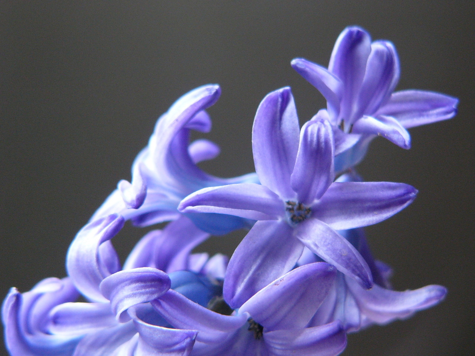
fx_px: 1633
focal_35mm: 119
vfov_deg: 12.5
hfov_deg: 16.6
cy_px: 178
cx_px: 238
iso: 200
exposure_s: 1/50
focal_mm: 19.9
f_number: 2.8
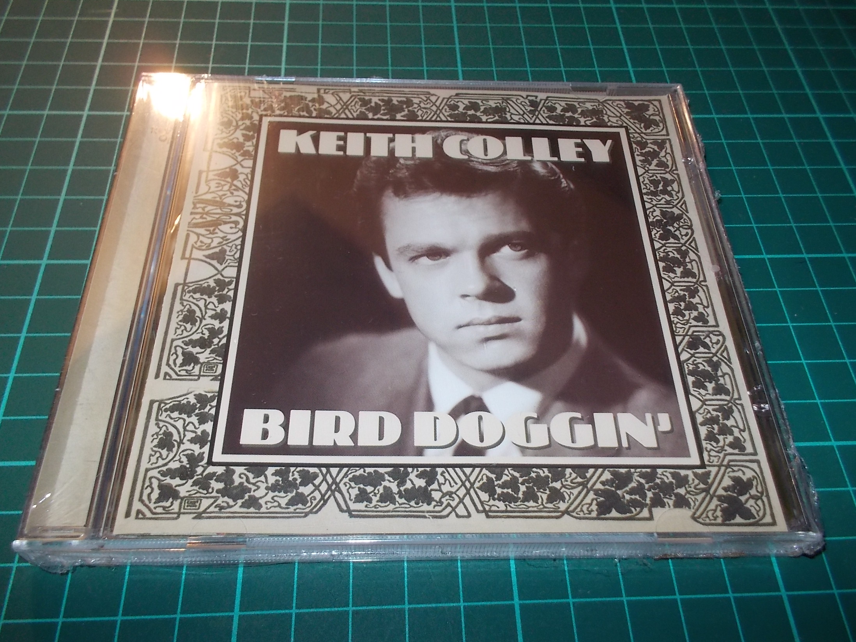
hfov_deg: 60.0
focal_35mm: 30
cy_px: 326
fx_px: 742
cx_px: 437
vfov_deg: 46.8
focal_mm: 4.1
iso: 200
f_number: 3.3
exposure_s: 1/30
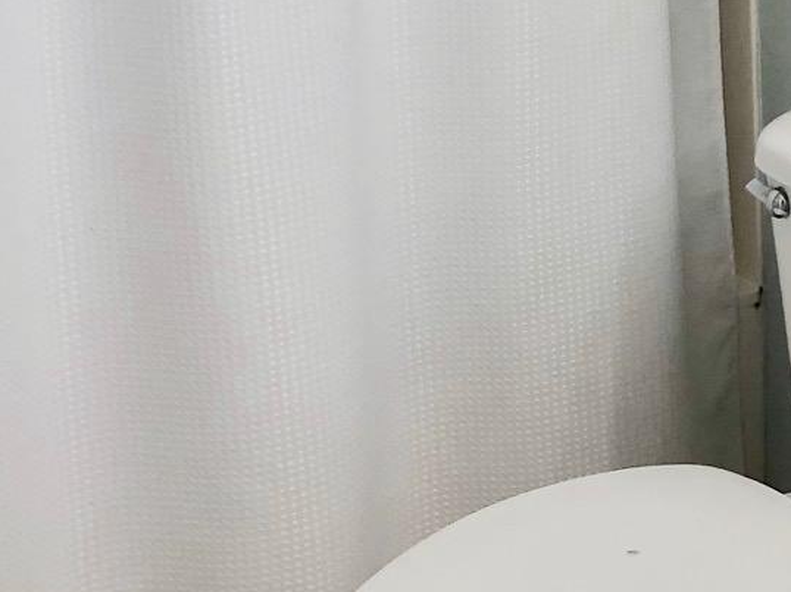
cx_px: 1081
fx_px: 2398
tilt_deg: -9.3
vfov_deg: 13.4
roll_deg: +0.1
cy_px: -260
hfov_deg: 17.4
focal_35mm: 105
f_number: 1.8
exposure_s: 1/40
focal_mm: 3.99
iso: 25
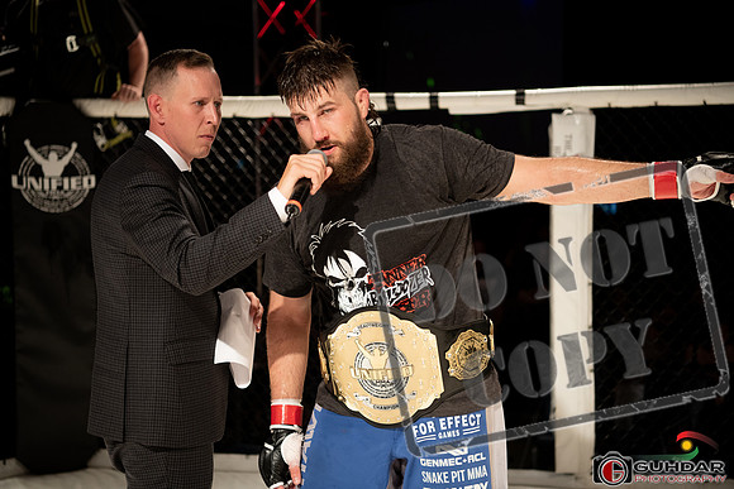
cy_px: 244
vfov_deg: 24.2
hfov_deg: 35.6
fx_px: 1142
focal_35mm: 56
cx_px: 367
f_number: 2.8
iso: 1000
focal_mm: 56
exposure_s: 1/1000
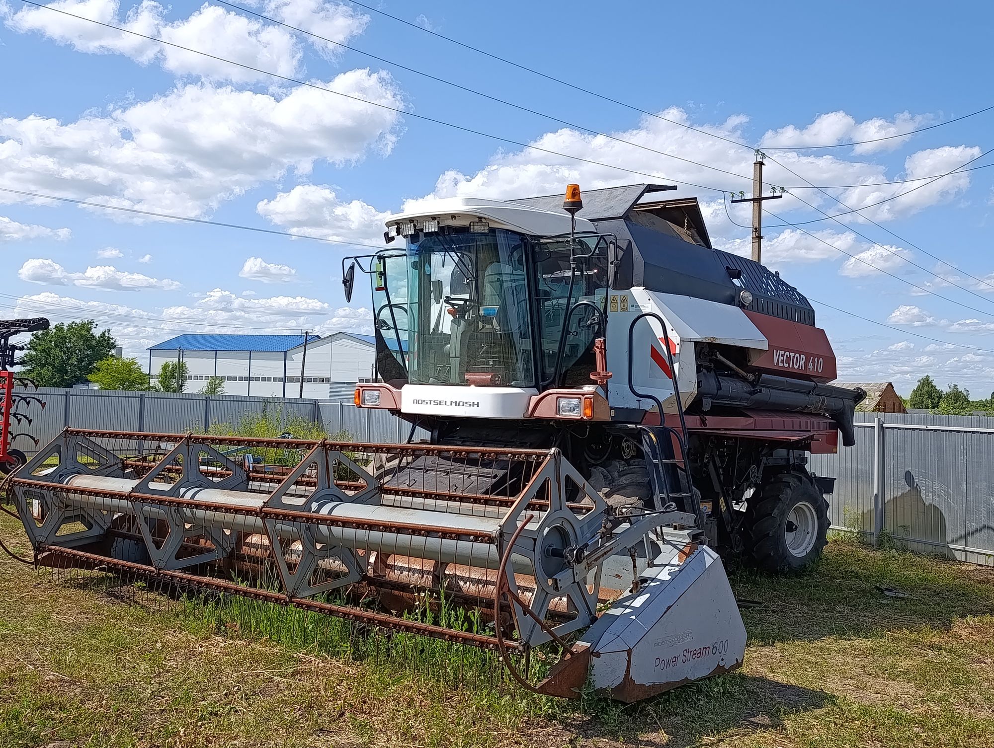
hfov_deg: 56.7
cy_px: 374
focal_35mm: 32
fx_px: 920
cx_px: 497
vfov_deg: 44.3
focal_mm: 6.11
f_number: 1.7
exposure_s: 1/552
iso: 50
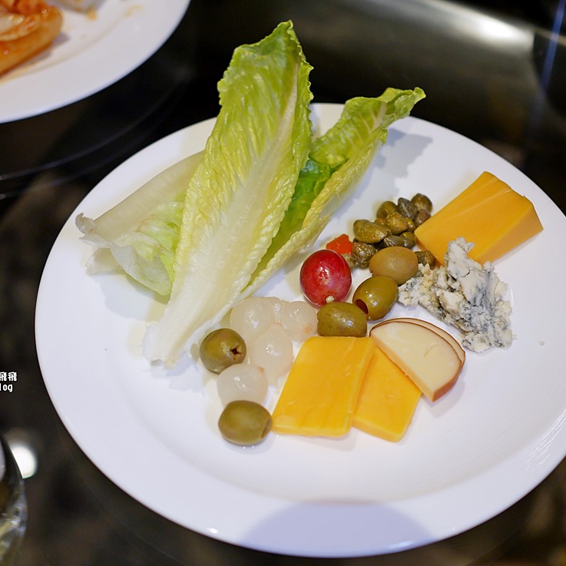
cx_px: 275
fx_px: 1110
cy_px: 288
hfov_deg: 28.6
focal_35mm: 60
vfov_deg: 28.6
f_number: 1.8
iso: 200
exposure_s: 1/200
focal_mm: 25
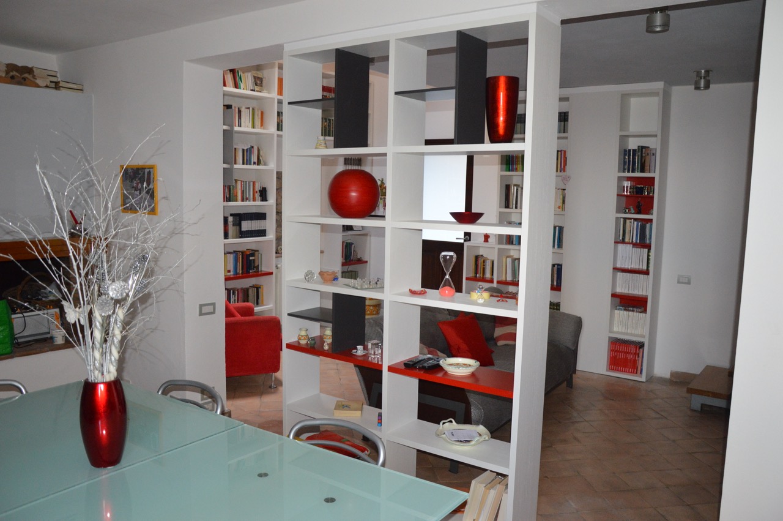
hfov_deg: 67.4
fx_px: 587
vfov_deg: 47.8
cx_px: 392
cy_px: 260
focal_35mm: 27
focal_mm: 18
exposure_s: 1/60
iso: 1600
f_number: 3.5
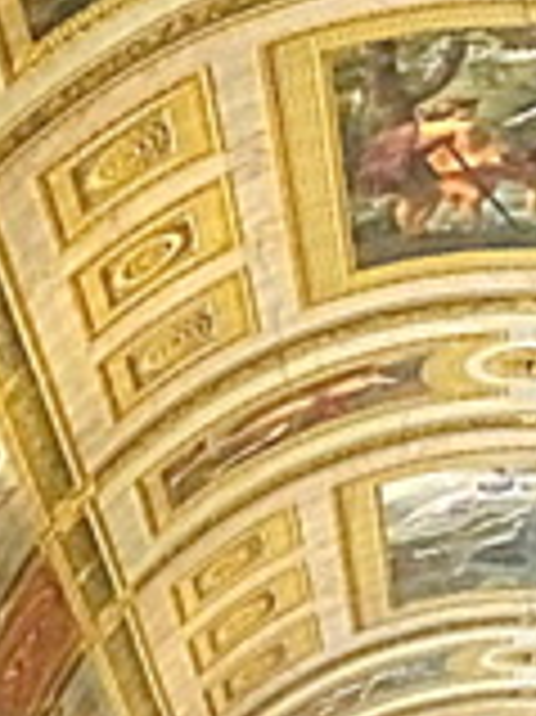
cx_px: 477
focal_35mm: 171
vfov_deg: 11.6
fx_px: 3535
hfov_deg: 8.6
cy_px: 293
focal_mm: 5.79
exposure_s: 1/13
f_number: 4
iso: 800
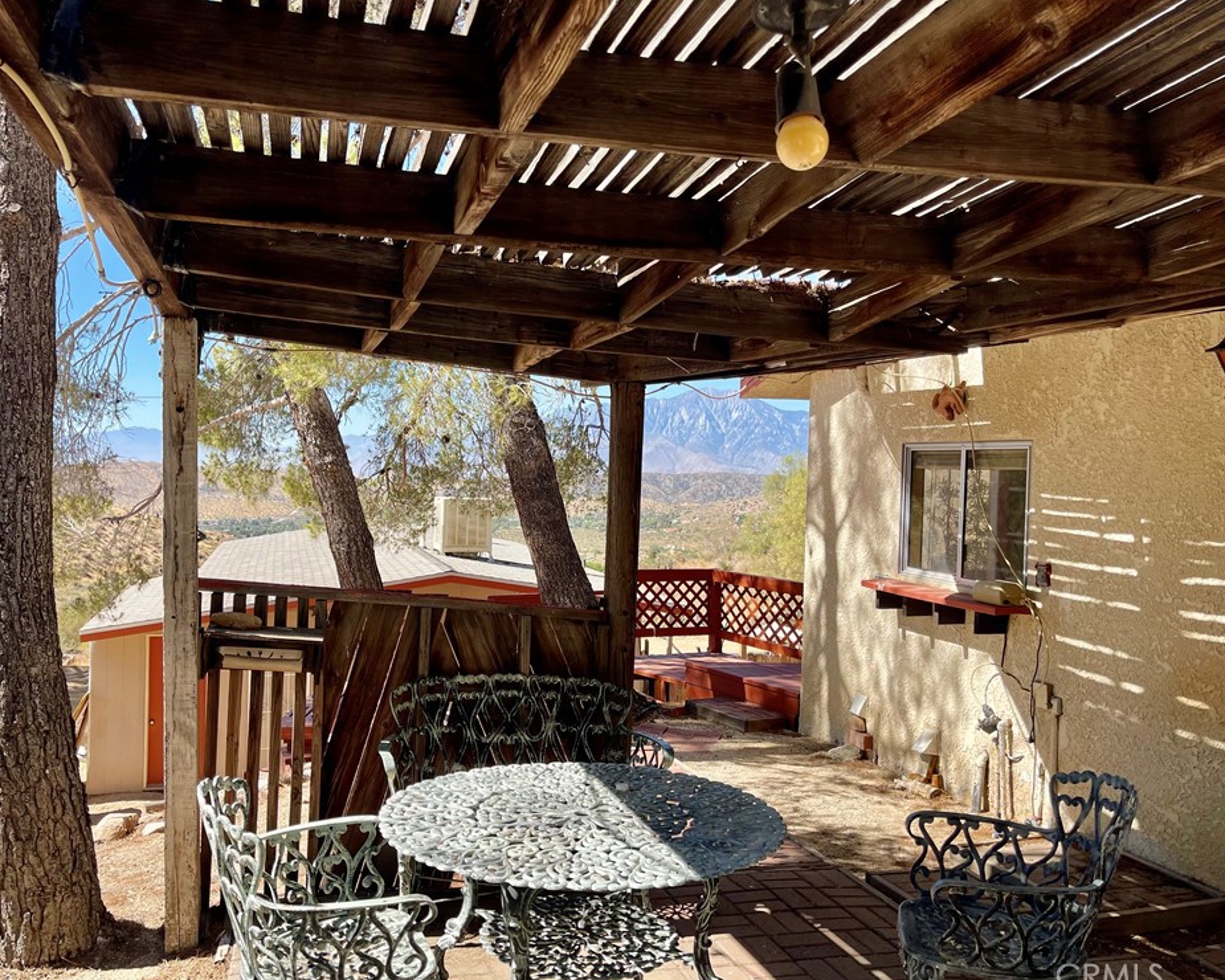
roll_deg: -1.0
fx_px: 979
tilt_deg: -1.2
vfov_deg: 53.2
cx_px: 564
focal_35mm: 27
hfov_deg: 64.0
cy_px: 486
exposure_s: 1/1689
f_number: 1.6
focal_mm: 5.1
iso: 32
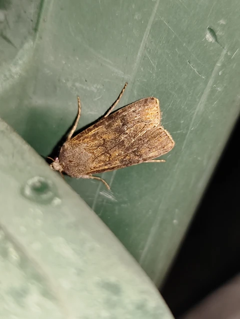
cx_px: 120
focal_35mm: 24
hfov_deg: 56.8
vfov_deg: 71.6
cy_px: 160
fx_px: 222
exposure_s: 1/100
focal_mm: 5.89
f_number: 1.89
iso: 1172
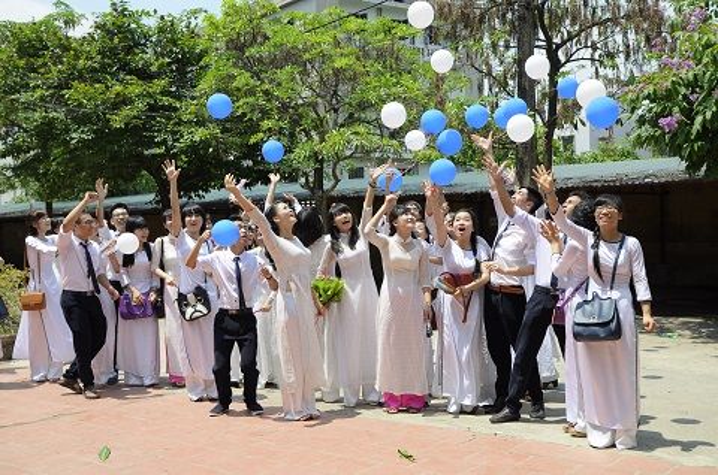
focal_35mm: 42
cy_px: 238
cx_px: 359
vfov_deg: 31.8
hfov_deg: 46.5
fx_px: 836
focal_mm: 28
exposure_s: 1/800
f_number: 5
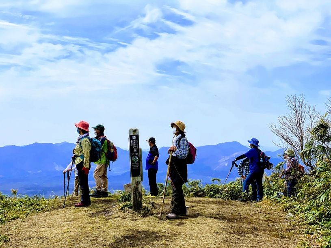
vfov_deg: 28.0
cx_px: 166
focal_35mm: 52
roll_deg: -1.8
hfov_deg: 36.8
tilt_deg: +2.3
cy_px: 124
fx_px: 497
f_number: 2
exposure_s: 1/3425
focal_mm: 6
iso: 20
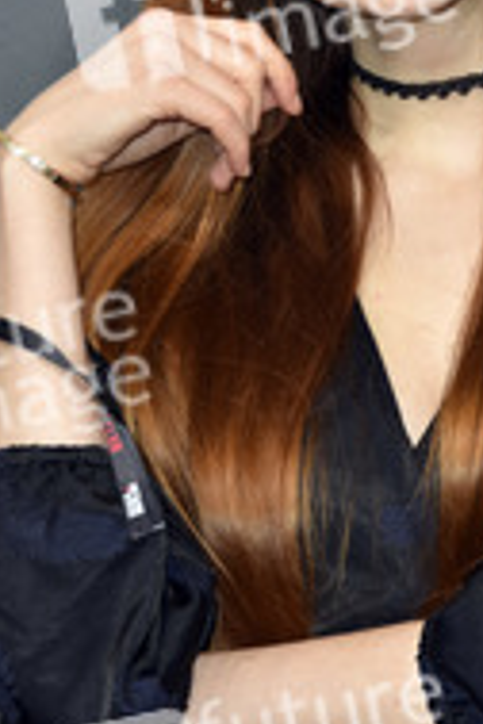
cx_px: 372
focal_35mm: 359
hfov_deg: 3.8
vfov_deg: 5.7
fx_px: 7224
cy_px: 192
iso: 320
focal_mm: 170
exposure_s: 1/200
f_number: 5.6
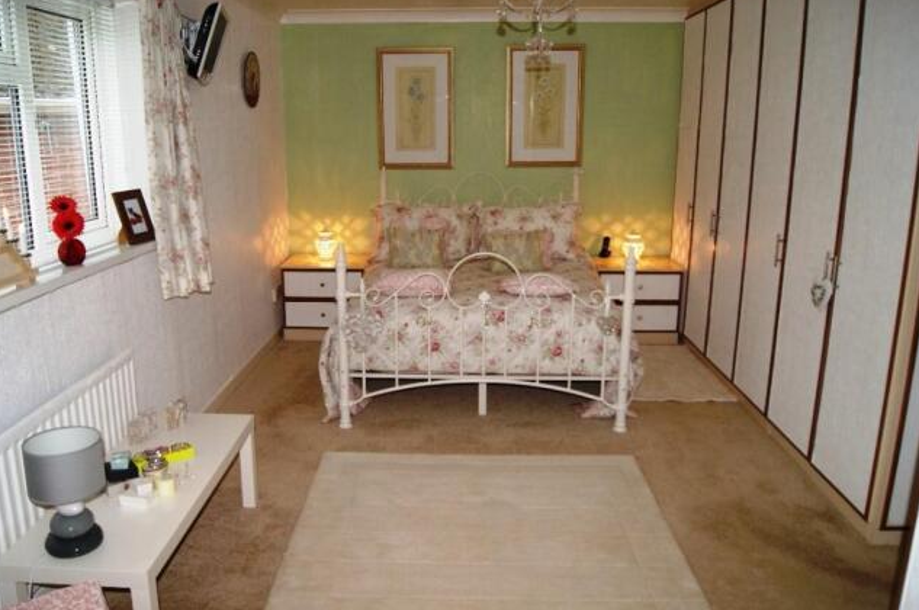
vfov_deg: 46.3
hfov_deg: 65.5
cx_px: 446
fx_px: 714
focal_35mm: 28
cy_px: 302
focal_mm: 18
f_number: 5.6
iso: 400
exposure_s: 1/60
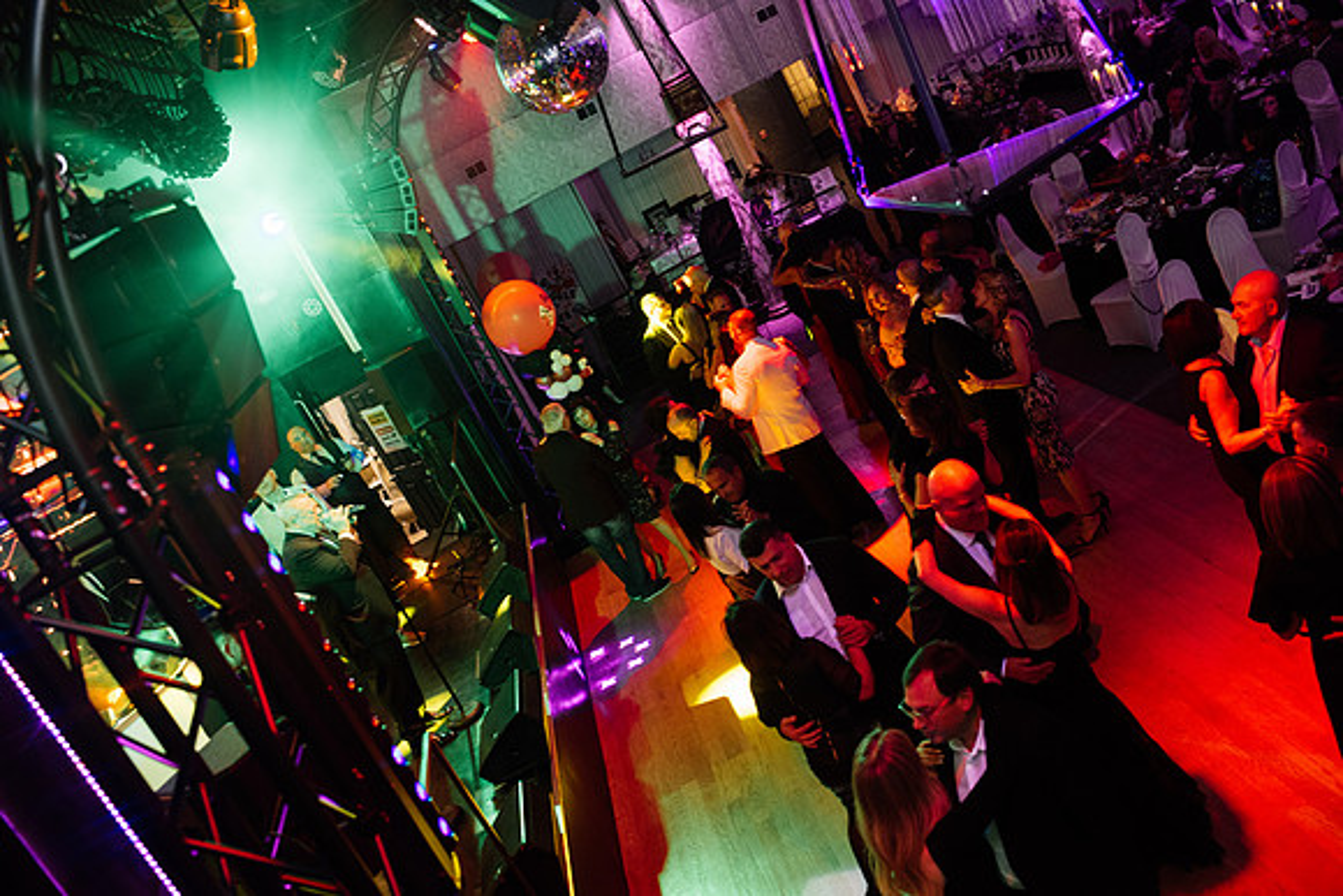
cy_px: 448
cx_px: 672
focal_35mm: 35
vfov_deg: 37.9
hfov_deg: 54.4
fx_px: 1306
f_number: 3.2
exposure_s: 1/200
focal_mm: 35
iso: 2000
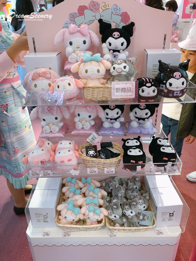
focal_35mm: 28
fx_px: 211
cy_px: 130
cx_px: 98
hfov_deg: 49.7
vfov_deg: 63.4
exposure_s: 1/17
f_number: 1.8
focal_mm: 3.99
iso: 50
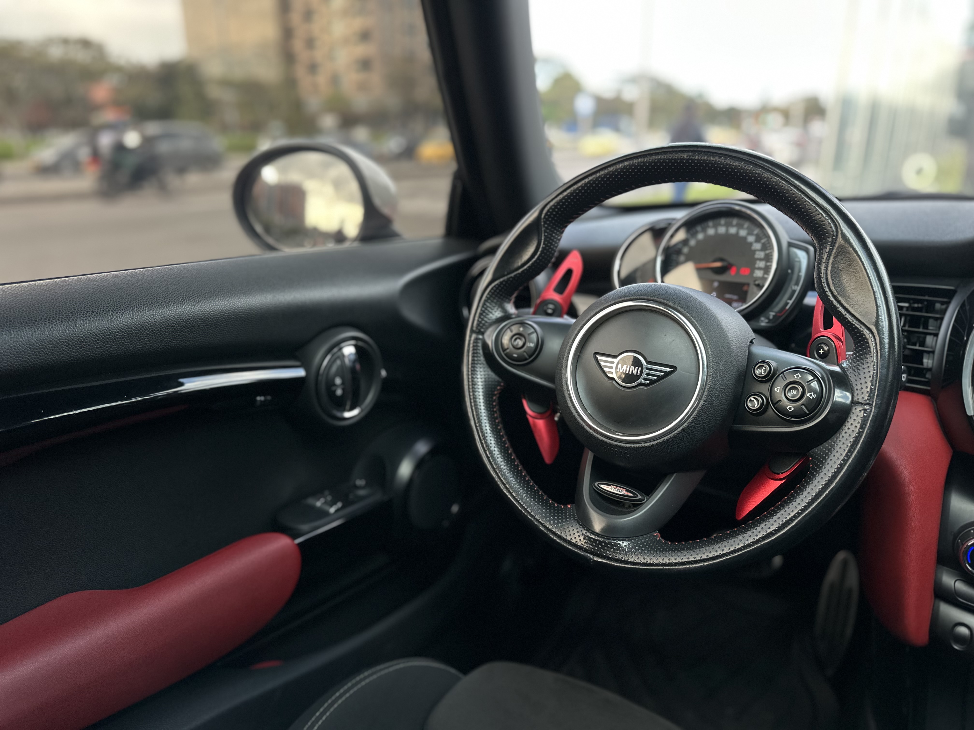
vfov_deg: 56.8
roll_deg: -0.3
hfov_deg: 71.6
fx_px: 675
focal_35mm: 24
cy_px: 365
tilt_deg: -19.0
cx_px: 487
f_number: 1.78
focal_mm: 6.86
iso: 200
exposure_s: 1/76
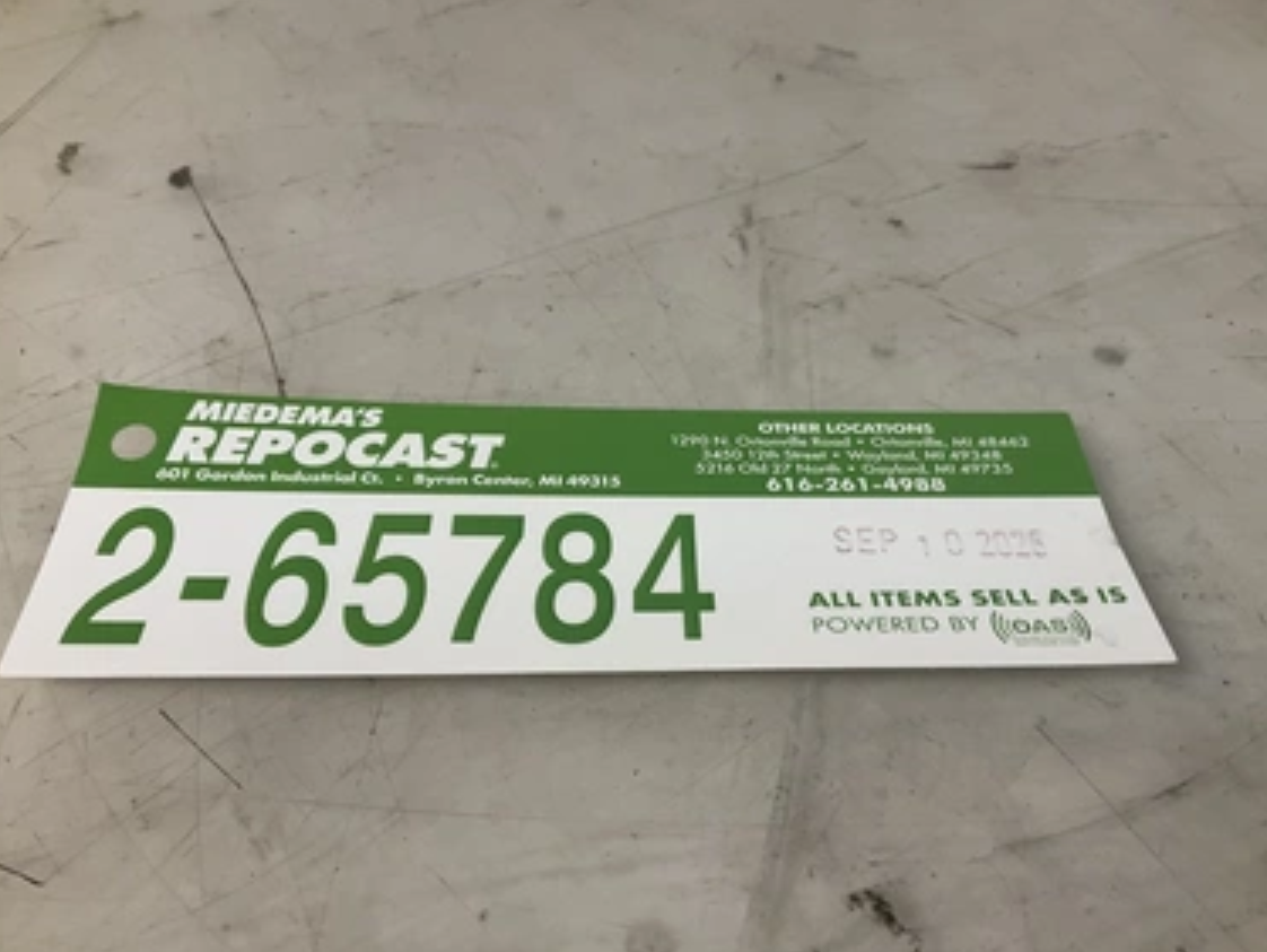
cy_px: 505
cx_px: 627
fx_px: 1135
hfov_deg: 58.3
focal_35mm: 31
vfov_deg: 45.5
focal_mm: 3
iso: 50
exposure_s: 1/60
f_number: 1.8
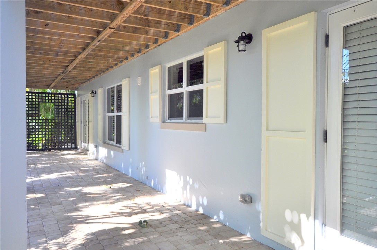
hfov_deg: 62.0
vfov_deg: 43.5
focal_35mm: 30
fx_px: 314
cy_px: 125
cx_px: 188
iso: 200
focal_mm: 20
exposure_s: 1/125
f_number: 5.6
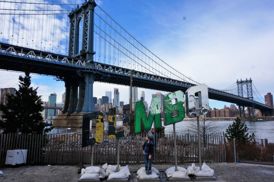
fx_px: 205
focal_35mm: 27
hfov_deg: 67.4
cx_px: 137
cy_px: 91
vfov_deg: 47.8
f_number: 13
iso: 100
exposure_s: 1/125
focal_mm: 18
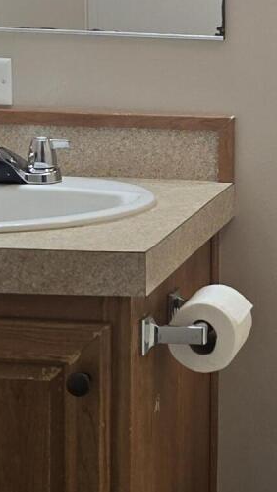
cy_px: 177
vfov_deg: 21.3
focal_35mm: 100
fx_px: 1305
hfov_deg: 11.6
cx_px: 425
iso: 100
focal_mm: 6.3
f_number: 1.7
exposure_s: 1/120
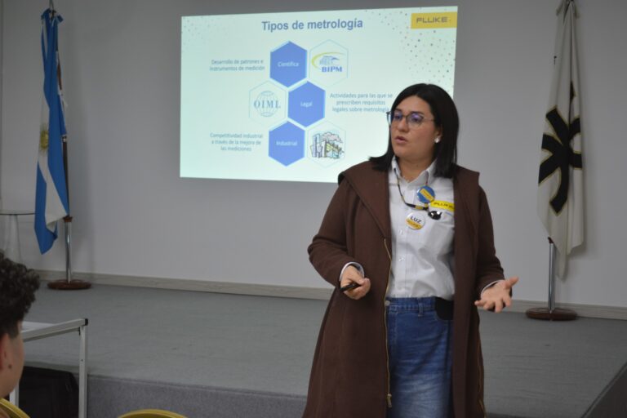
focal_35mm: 68
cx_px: 314
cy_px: 209
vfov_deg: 20.2
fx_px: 1176
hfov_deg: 29.9
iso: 400
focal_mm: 45
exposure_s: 1/50
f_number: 5.3
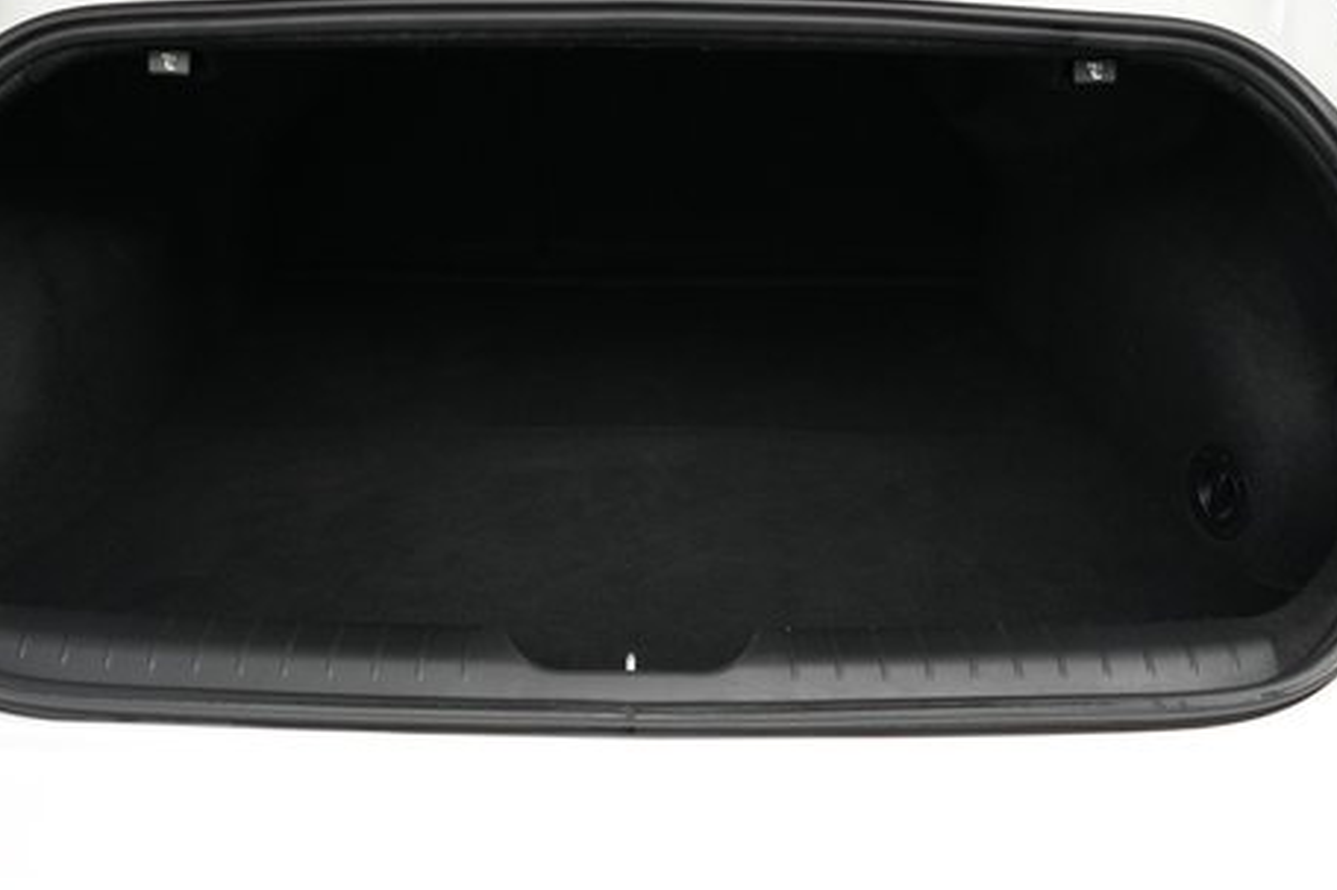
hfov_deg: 50.7
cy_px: 344
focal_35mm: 38
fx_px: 1411
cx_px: 626
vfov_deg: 34.9
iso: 3200
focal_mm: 27
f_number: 2.8
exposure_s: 1/160
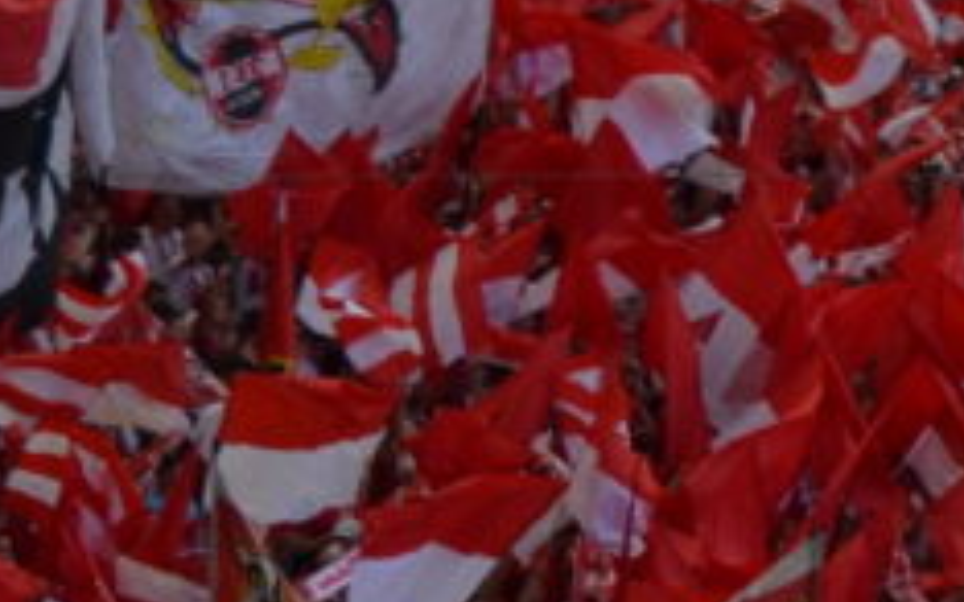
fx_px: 8219
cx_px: 2525
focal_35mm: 313
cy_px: -396
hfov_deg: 6.3
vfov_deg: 4.2
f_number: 7.1
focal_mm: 30
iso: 200
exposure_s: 1/200
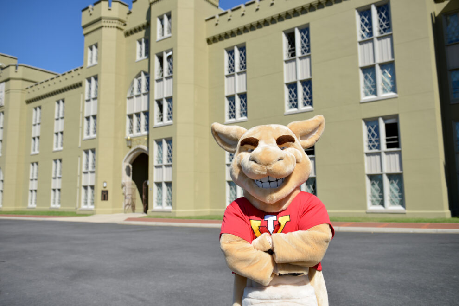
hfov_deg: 61.9
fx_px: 382
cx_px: 223
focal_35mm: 30
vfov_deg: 43.6
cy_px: 150
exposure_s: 1/3200
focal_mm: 29
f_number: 3.5
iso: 200
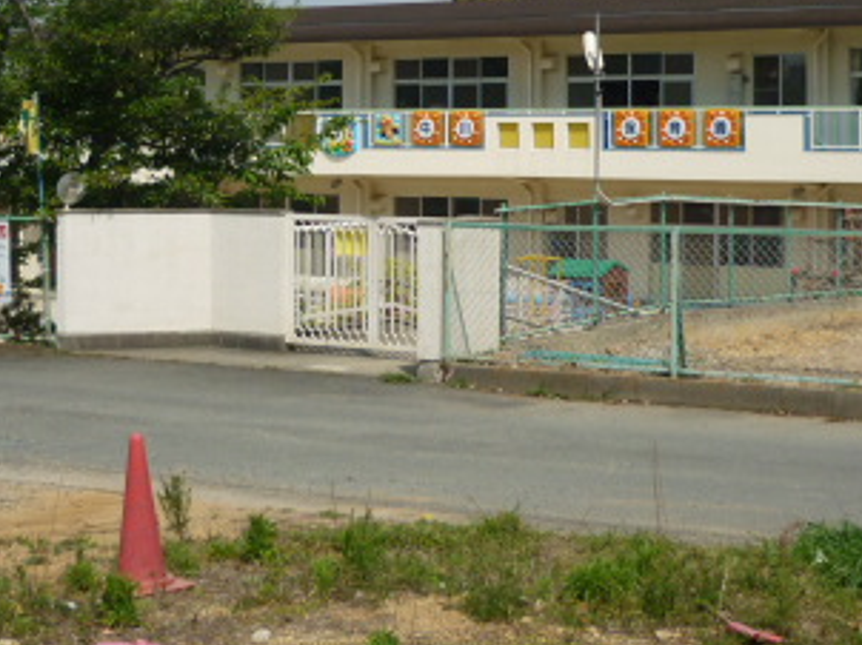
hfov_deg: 27.8
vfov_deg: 20.7
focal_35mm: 70
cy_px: 97
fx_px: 1742
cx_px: 480
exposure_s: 1/250
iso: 80
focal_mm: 5.5
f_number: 8
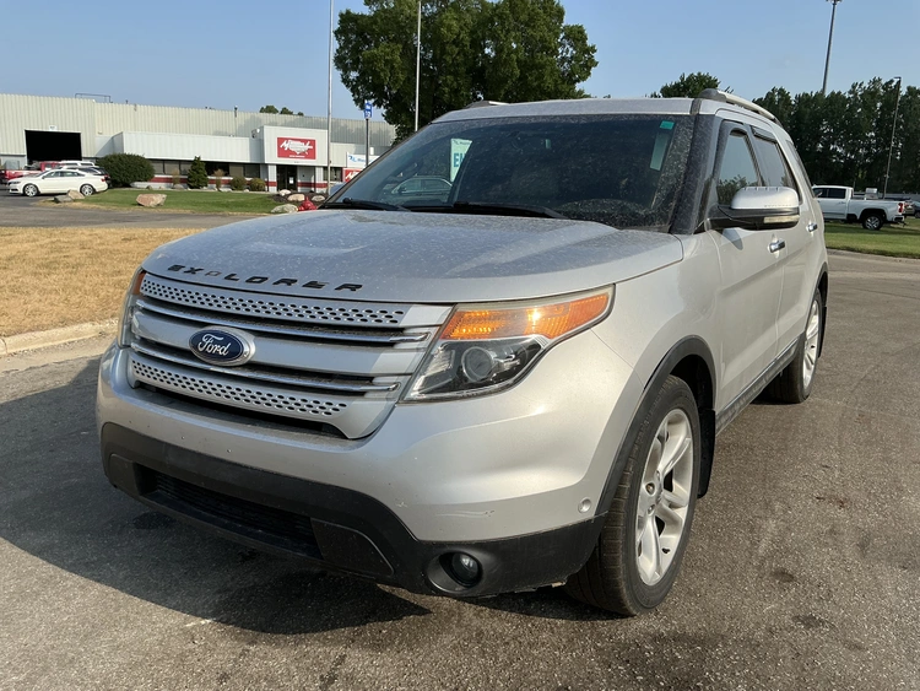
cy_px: 346
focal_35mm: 28
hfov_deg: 63.4
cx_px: 460
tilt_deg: -10.9
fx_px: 744
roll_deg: -2.2
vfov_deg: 49.8
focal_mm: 3
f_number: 1.8
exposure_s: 1/2141
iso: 25
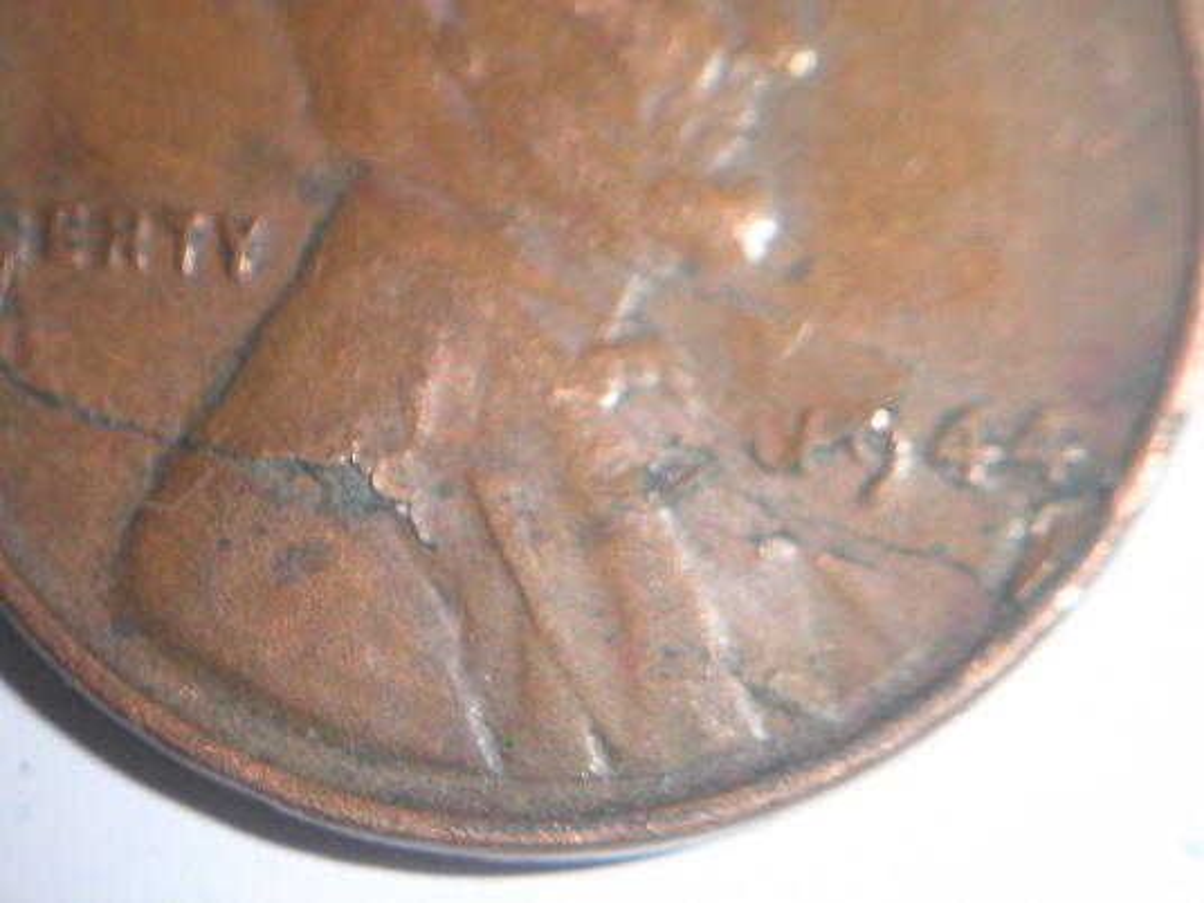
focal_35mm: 105
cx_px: 602
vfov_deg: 14.1
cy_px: 452
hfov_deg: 18.7
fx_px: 3652
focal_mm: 18.6
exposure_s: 1/125
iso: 100
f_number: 5.9
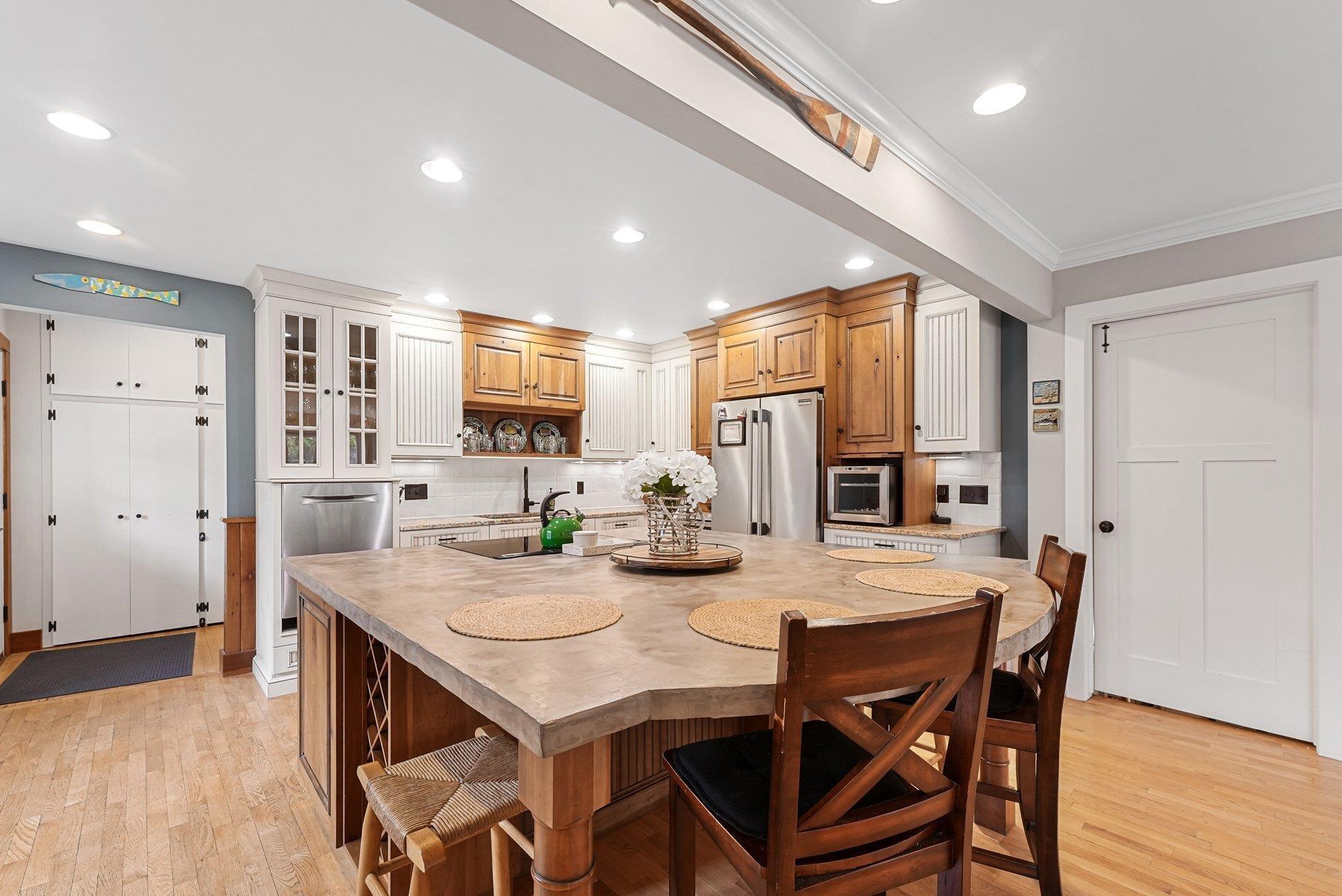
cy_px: 472
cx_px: 657
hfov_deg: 100.4
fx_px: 559
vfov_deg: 77.3
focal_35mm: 15
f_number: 10
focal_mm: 14
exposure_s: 1/15
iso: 2000
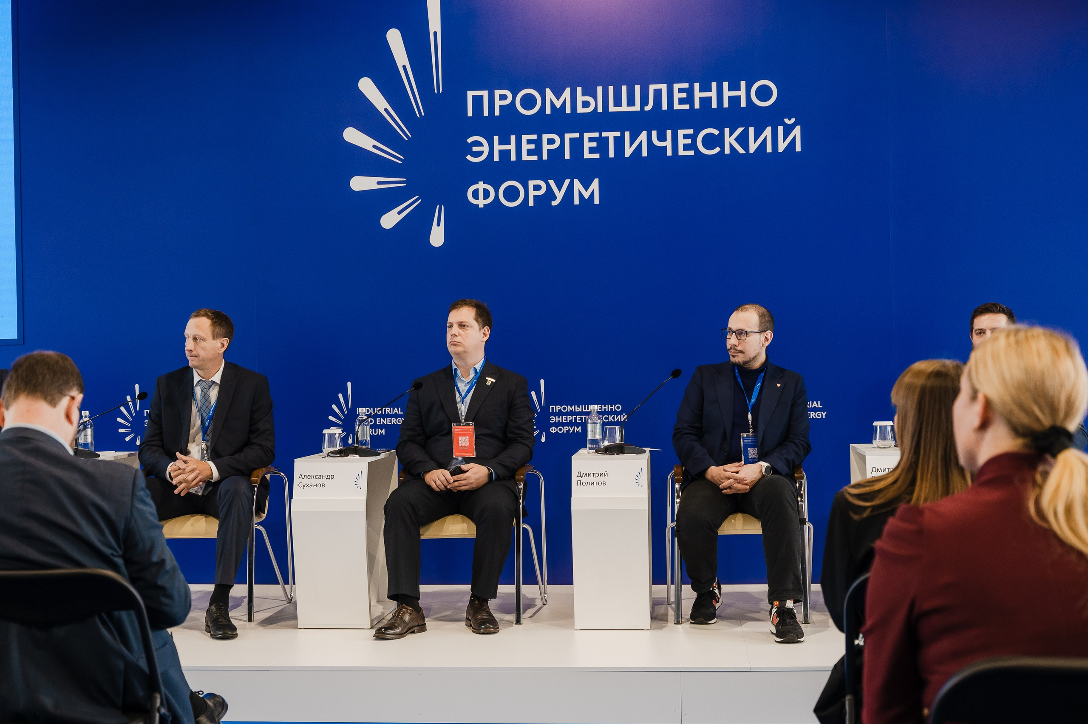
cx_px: 540
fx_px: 1508
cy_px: 366
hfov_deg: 39.7
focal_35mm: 50
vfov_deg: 27.0
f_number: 3.2
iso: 1600
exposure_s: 1/320
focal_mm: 46
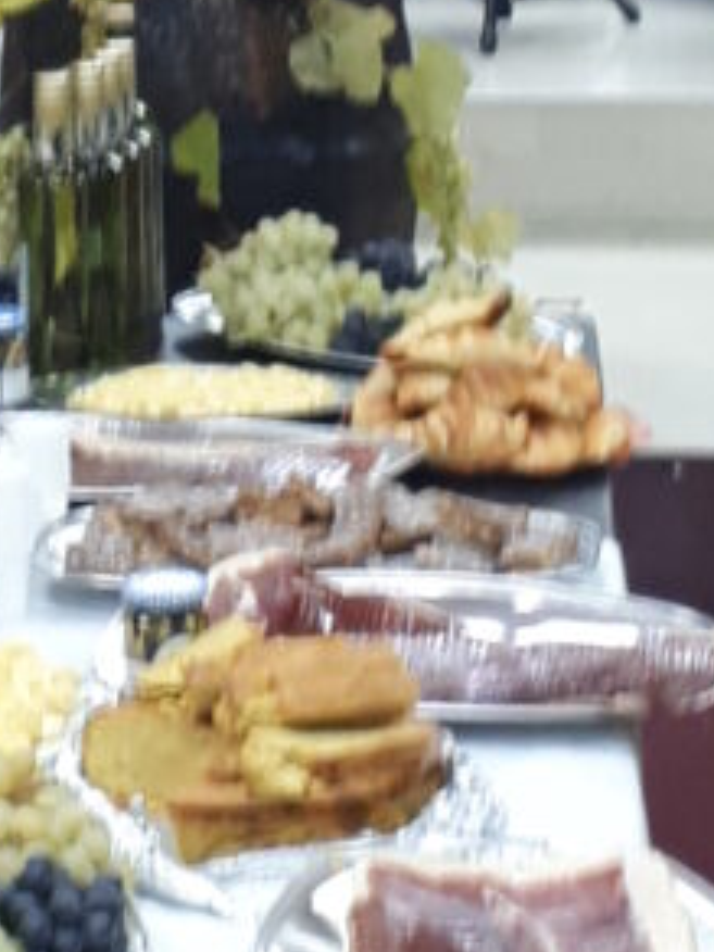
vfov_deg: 13.1
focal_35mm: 148
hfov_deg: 10.0
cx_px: 238
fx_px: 4070
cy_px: -101
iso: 160
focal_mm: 3.6
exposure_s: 1/33
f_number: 1.9
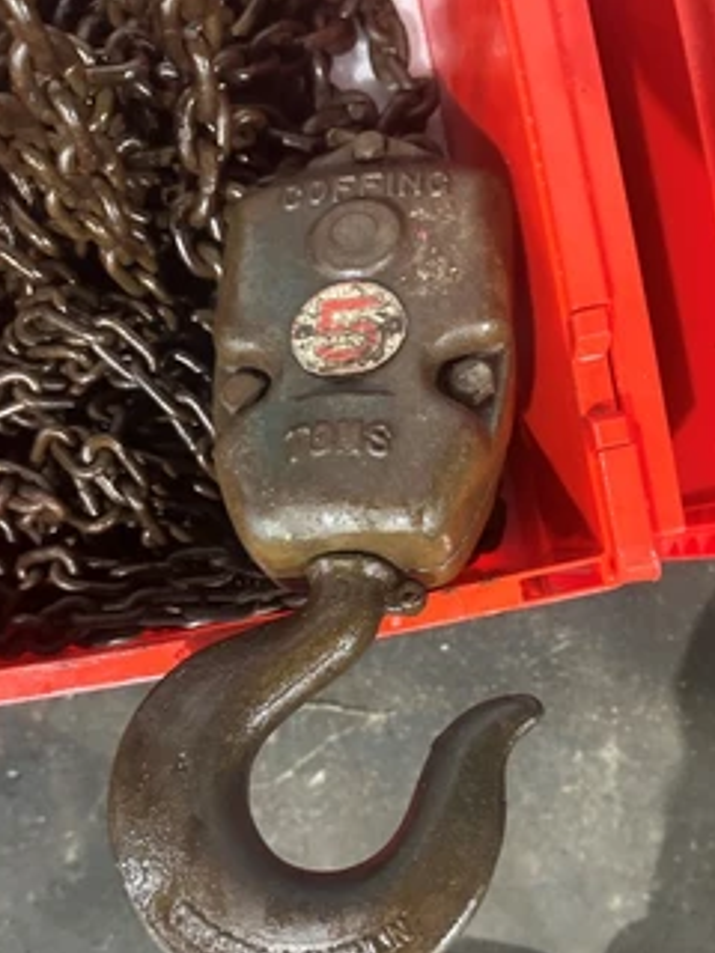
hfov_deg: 46.7
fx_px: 826
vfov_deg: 59.6
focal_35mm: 30
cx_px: 405
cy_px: 557
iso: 1000
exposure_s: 1/40
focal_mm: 6.86
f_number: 1.78
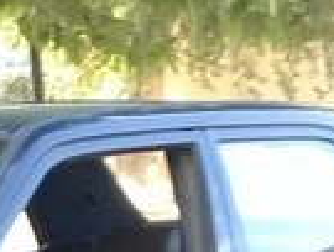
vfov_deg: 9.1
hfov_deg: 12.5
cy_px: 550
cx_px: -141
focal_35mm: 151
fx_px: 1461
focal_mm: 3.3
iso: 64
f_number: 2.2
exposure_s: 1/50
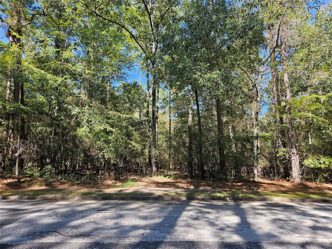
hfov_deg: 73.9
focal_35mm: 23
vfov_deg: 58.9
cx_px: 166
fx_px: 221
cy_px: 124
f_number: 1.8
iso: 25
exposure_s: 1/313
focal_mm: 5.4
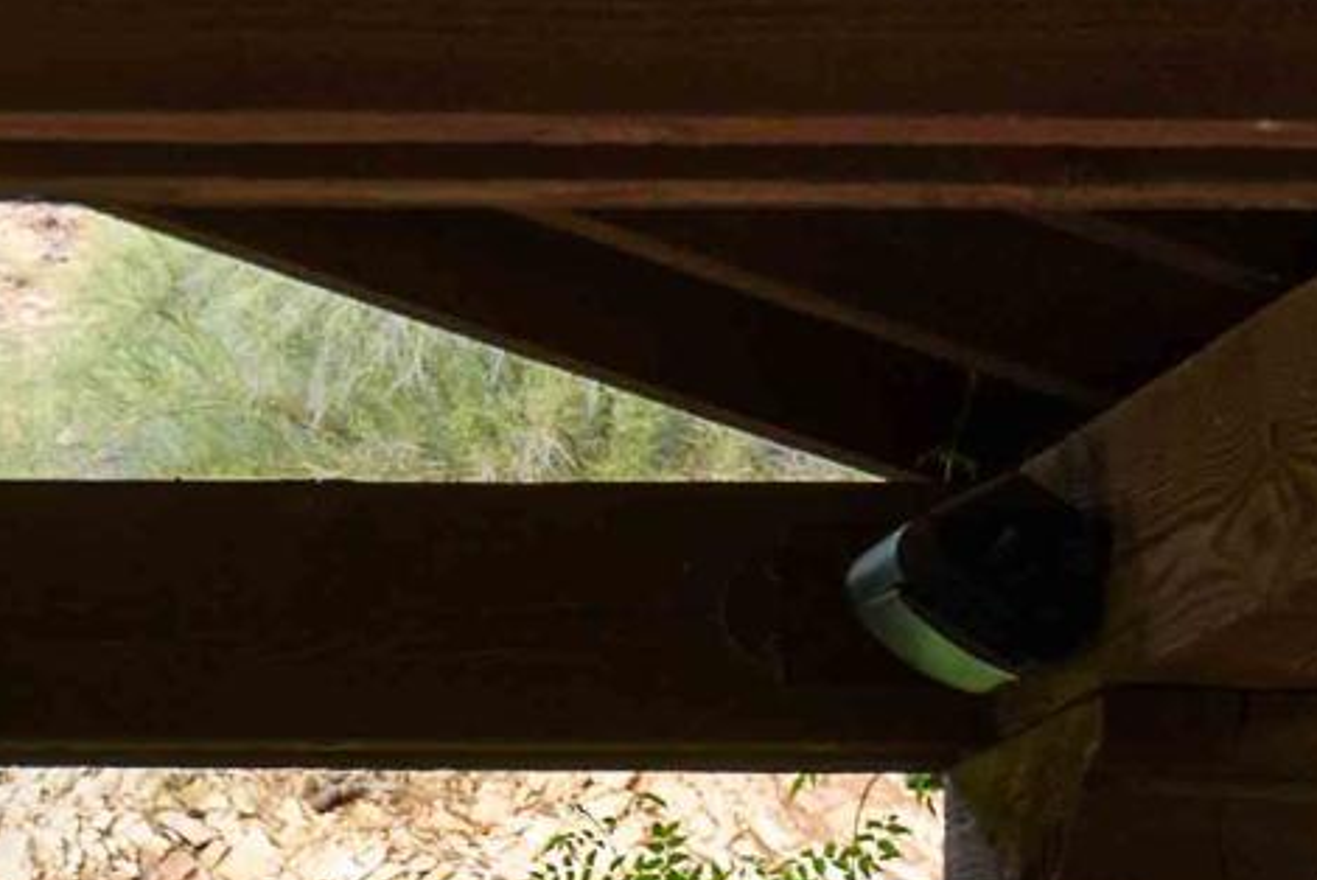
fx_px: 6772
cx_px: -605
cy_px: 1345
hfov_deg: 10.7
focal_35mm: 185
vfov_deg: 7.3
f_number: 8
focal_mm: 29
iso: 400
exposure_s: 1/15
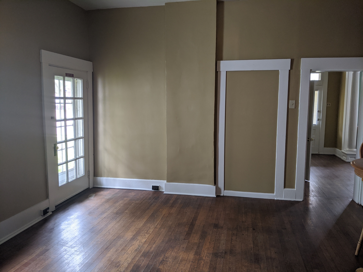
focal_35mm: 27
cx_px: 182
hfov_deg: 65.3
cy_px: 136
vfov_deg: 51.4
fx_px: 283
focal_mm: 4.44
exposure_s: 1/59.9
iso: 78
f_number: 1.8
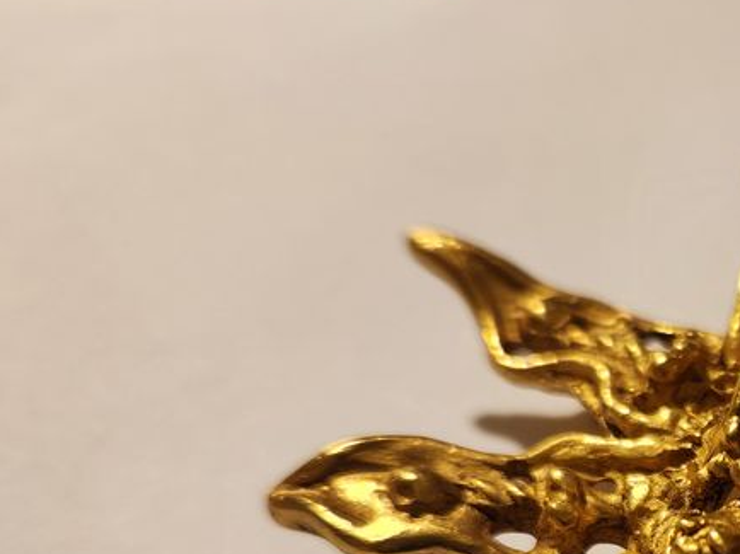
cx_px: 808
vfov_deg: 26.0
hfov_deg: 32.1
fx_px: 1132
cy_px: 563
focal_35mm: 53
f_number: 1.8
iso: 250
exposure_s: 1/50
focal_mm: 5.4
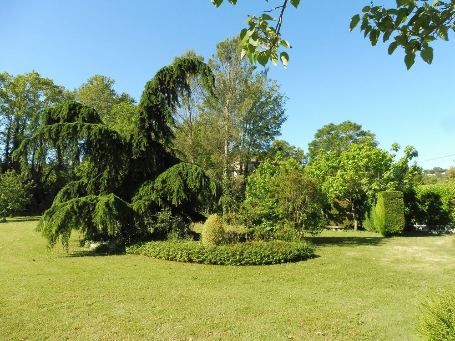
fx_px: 315
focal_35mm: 24
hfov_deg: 71.6
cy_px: 170
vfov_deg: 56.8
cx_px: 228
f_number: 4
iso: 100
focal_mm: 4.3
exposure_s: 1/400
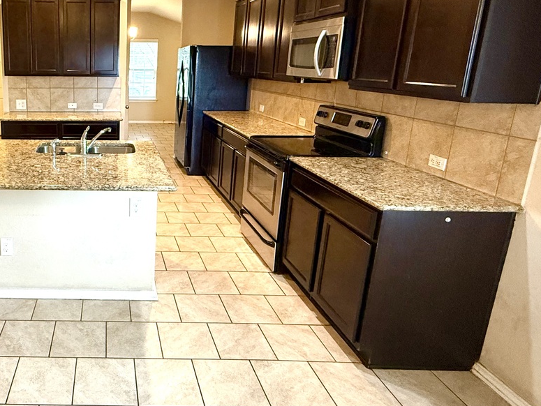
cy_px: 150
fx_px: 407
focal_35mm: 26
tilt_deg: -11.5
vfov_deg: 52.5
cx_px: 102
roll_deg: -0.7
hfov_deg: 61.3
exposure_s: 1/60
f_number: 2.2
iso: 400
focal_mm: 2.22
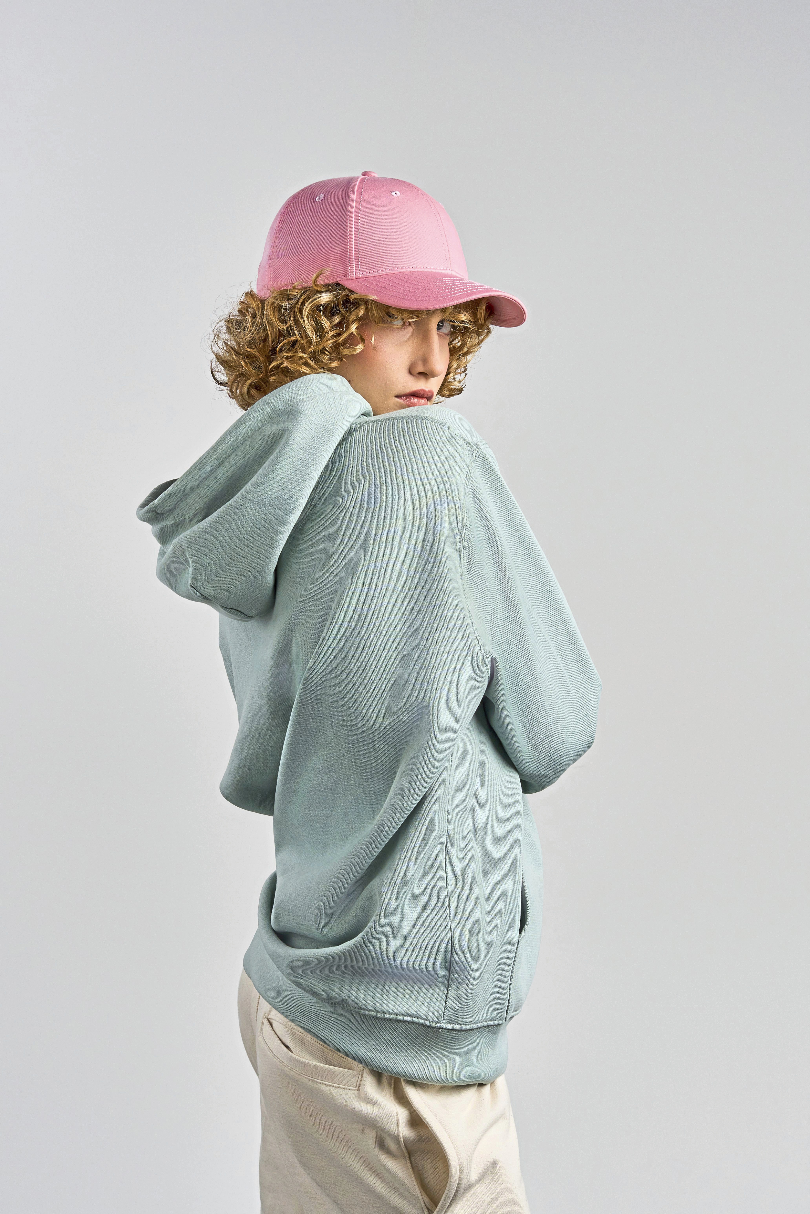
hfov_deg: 18.2
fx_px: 2531
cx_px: 405
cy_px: 607
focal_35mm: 75
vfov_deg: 27.0
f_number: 9
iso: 320
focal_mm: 50
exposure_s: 1/160
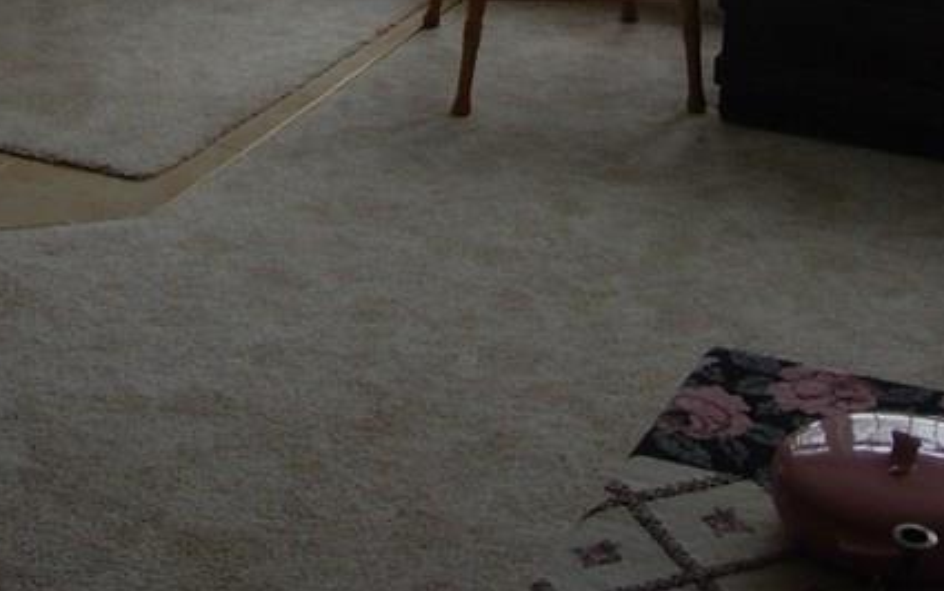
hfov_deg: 21.4
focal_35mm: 97
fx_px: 2497
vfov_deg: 12.9
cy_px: -260
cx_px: 426
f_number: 2.8
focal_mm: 7.8
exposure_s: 1/87.9
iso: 79
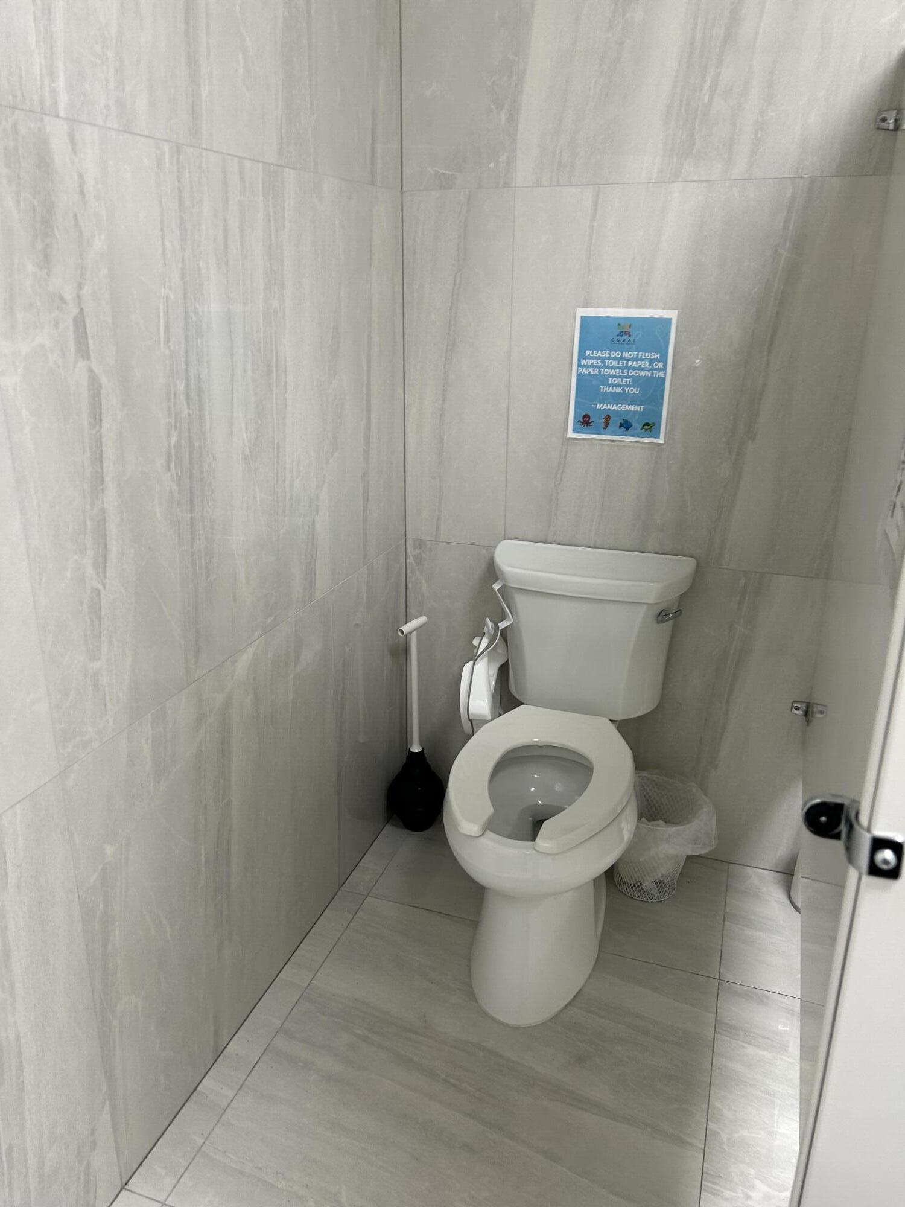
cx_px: 452
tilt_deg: -20.5
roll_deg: -1.5
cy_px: 604
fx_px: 906
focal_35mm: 26
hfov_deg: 53.1
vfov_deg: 67.3
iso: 100
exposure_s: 1/60
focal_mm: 5.7
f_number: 1.5
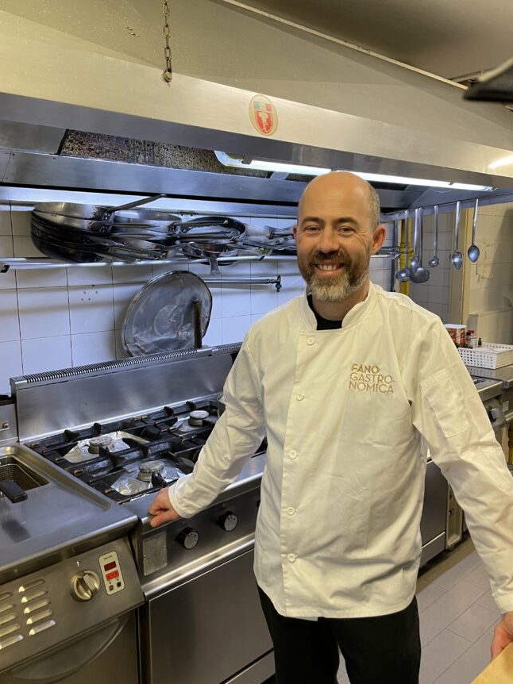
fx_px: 554
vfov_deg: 63.5
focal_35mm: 28
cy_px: 343
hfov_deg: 49.7
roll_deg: +0.7
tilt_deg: -7.9
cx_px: 264
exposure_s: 1/50
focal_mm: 4.2
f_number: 1.6
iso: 160
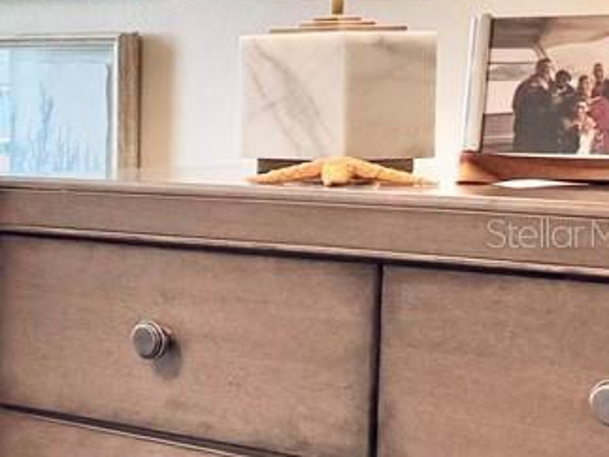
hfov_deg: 12.8
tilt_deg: -3.4
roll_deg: +1.4
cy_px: 232
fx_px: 2093
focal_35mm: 119
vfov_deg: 12.4
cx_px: -845
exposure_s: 1/399
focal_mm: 6.76
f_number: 1.78
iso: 80
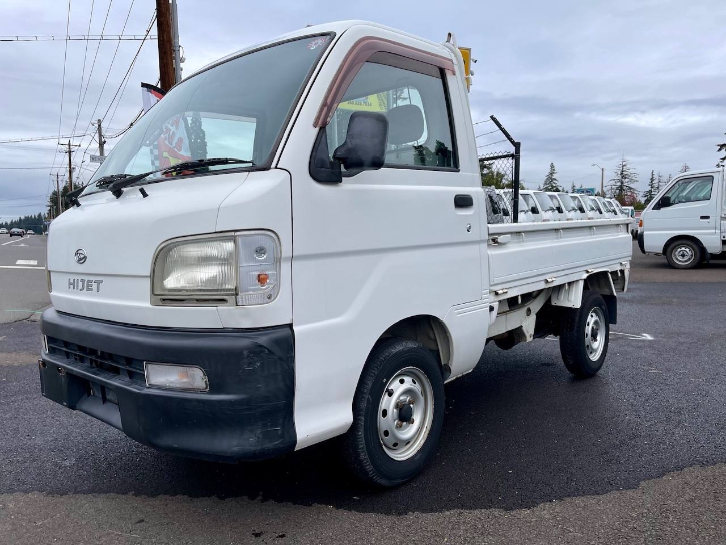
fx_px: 524
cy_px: 272
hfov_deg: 69.4
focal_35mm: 25
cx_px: 363
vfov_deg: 54.9
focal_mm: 5.1
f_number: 1.6
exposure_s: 1/2336
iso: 32
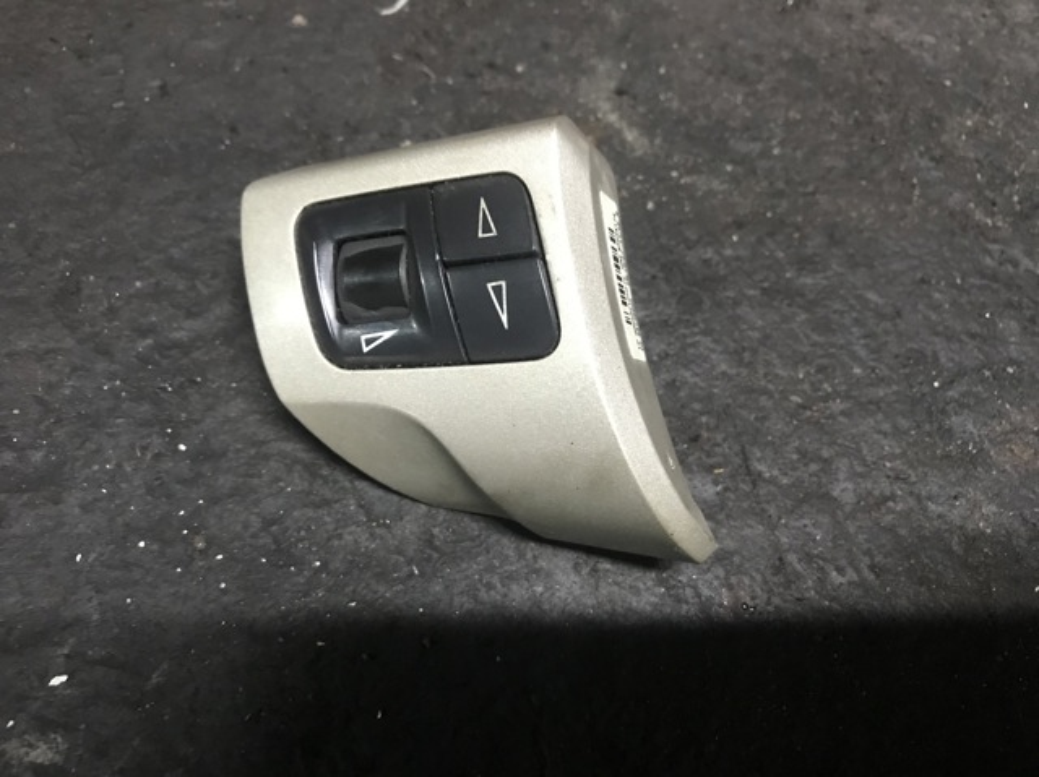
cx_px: 520
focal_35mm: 28
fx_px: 840
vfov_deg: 49.7
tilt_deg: -63.1
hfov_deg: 63.5
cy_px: 388
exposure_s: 1/7
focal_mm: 3.99
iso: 80
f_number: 1.8
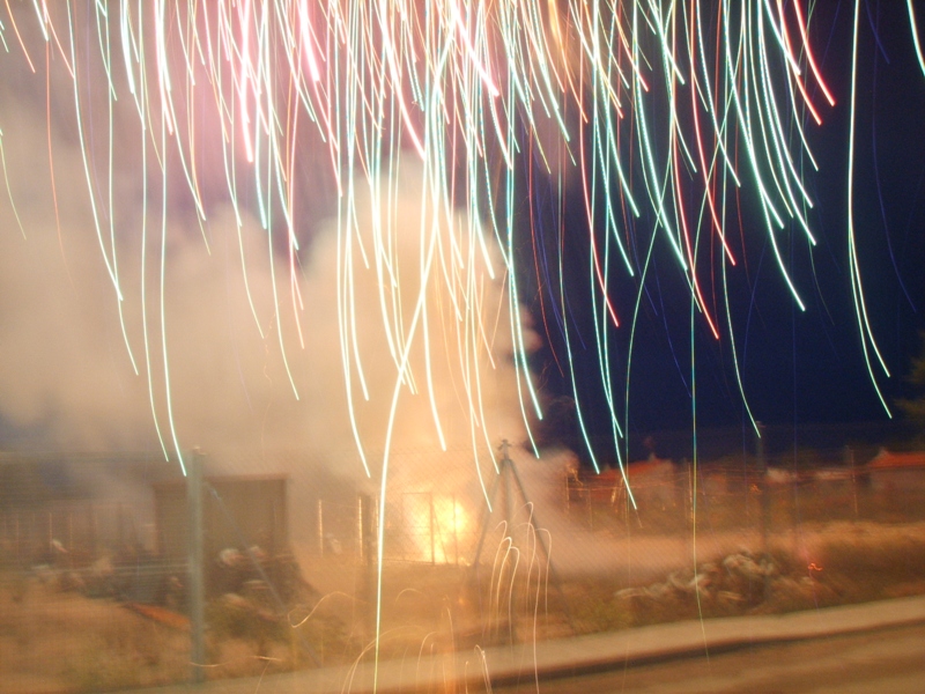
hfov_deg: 47.9
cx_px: 462
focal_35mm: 39
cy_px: 347
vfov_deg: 36.8
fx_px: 1042
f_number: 3.5
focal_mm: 6.6
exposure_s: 1
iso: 152
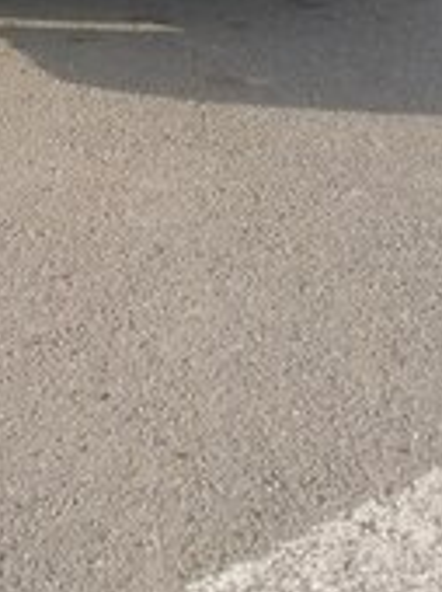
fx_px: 1348
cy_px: -258
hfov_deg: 18.1
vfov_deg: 21.4
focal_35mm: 79
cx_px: -3
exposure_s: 1/533
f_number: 1.9
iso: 40
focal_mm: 3.7
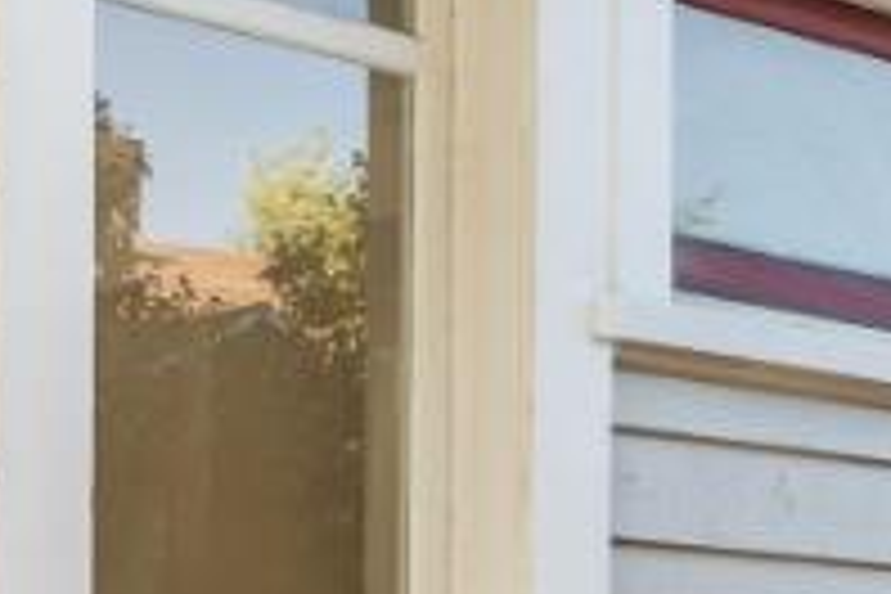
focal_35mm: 106
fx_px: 2623
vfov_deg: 12.5
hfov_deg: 18.8
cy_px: 756
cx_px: 36
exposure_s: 1/60
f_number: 8
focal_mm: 14
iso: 200
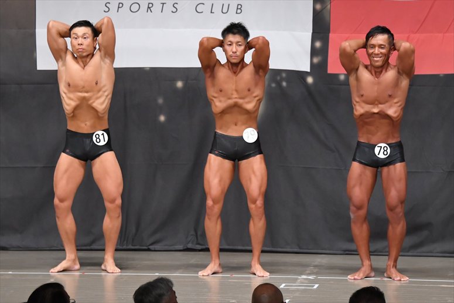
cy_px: 152
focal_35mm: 217
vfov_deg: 6.3
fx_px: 2735
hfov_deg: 9.5
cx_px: 227
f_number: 5.6
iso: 6400
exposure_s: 1/400
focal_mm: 145
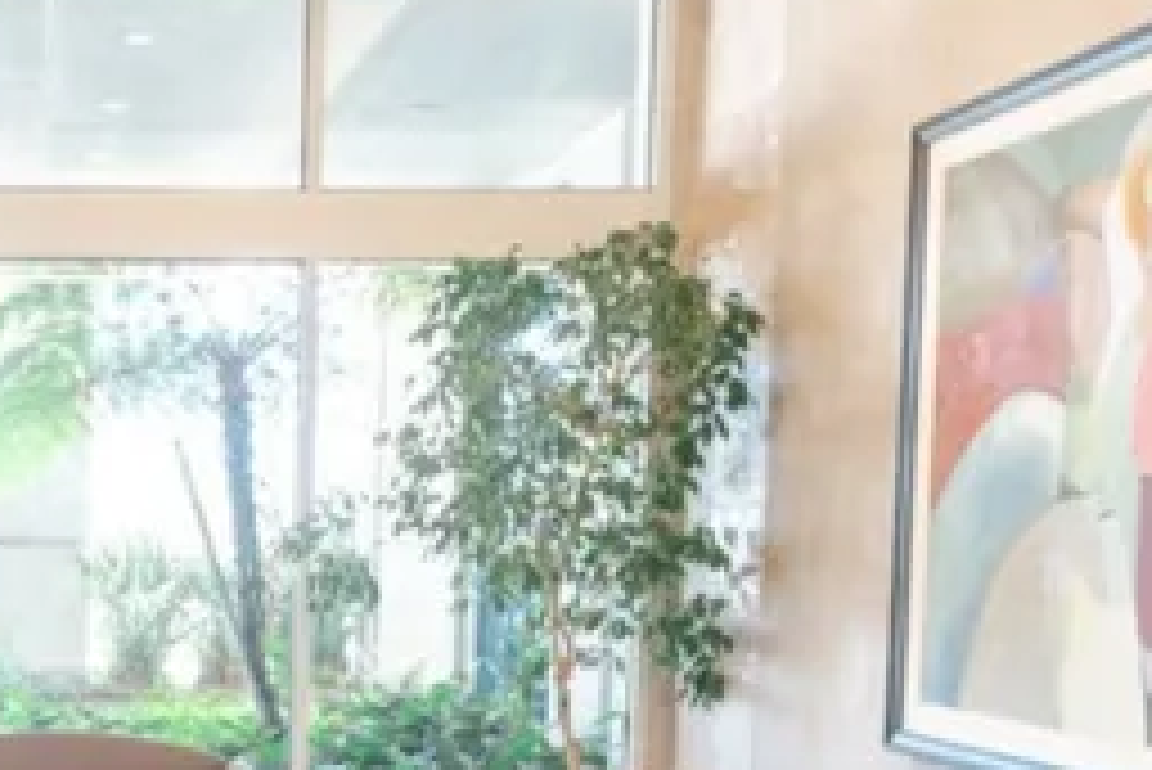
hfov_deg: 31.0
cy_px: 689
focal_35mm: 59
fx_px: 1889
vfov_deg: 22.5
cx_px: -50
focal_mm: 18
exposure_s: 1/100
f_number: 5.6
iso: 800
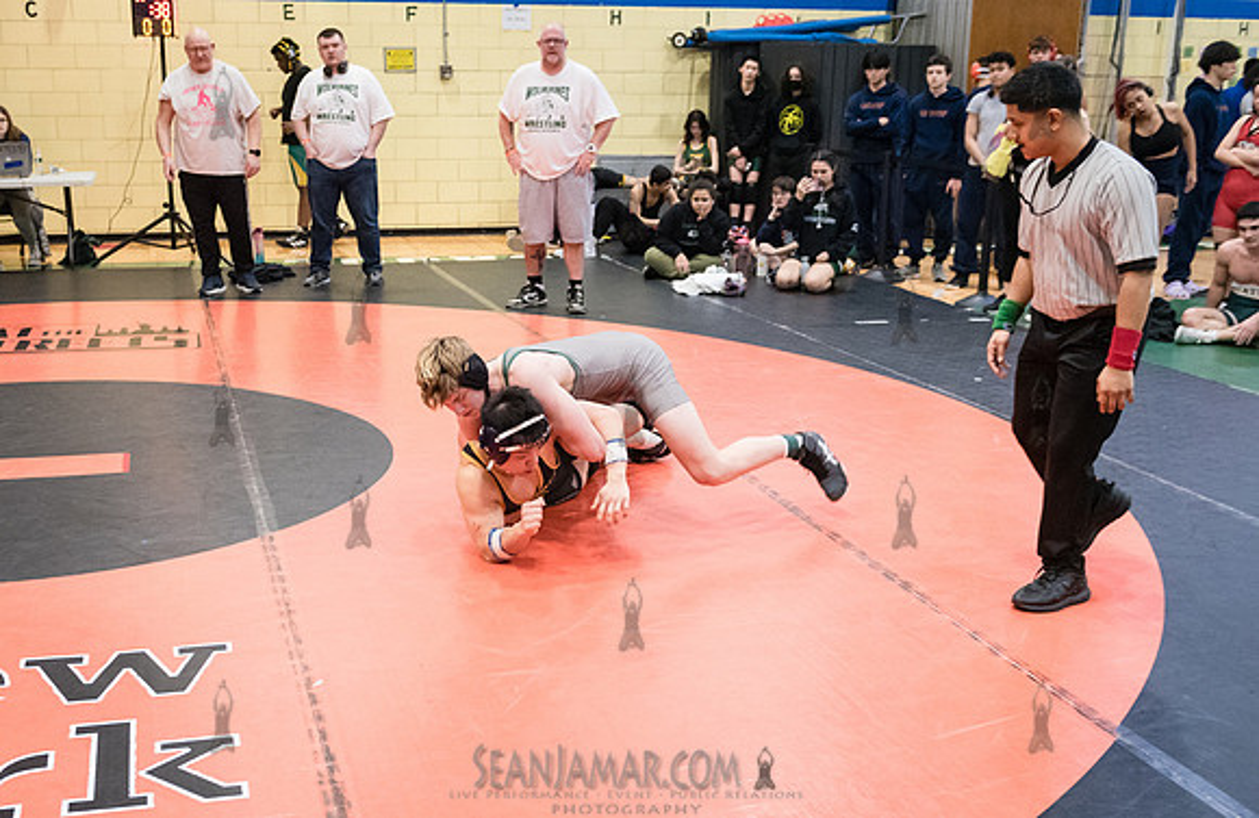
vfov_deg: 30.8
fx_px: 1481
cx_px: 520
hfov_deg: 45.9
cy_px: 492
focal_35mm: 43
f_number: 3.2
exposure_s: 1/400
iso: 8000
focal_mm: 32
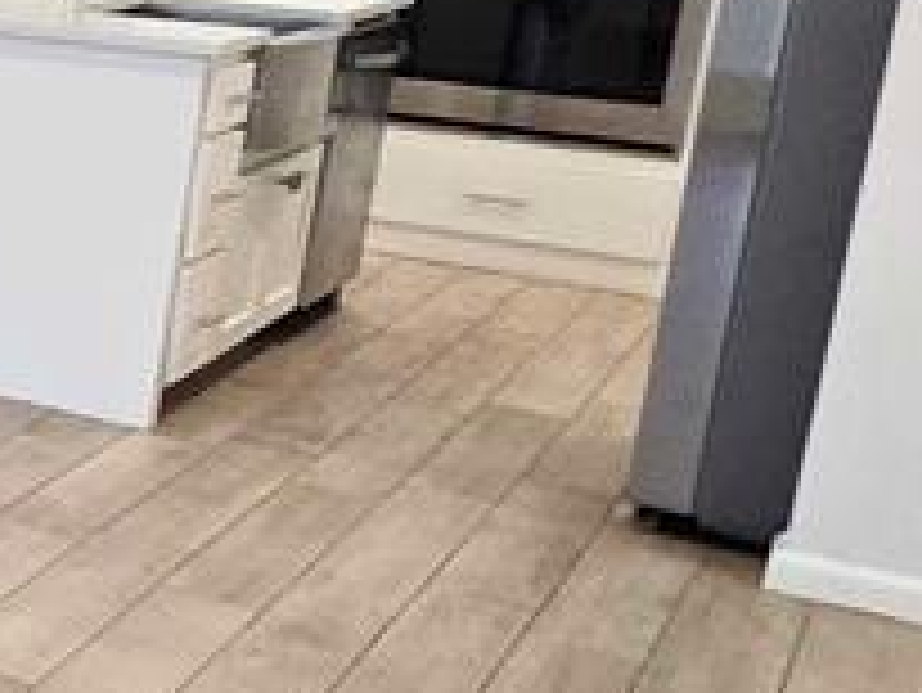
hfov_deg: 15.5
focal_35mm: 65
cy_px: 76
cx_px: -1264
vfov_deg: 22.1
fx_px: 1732
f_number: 2.2
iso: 200
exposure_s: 1/60
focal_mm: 2.2
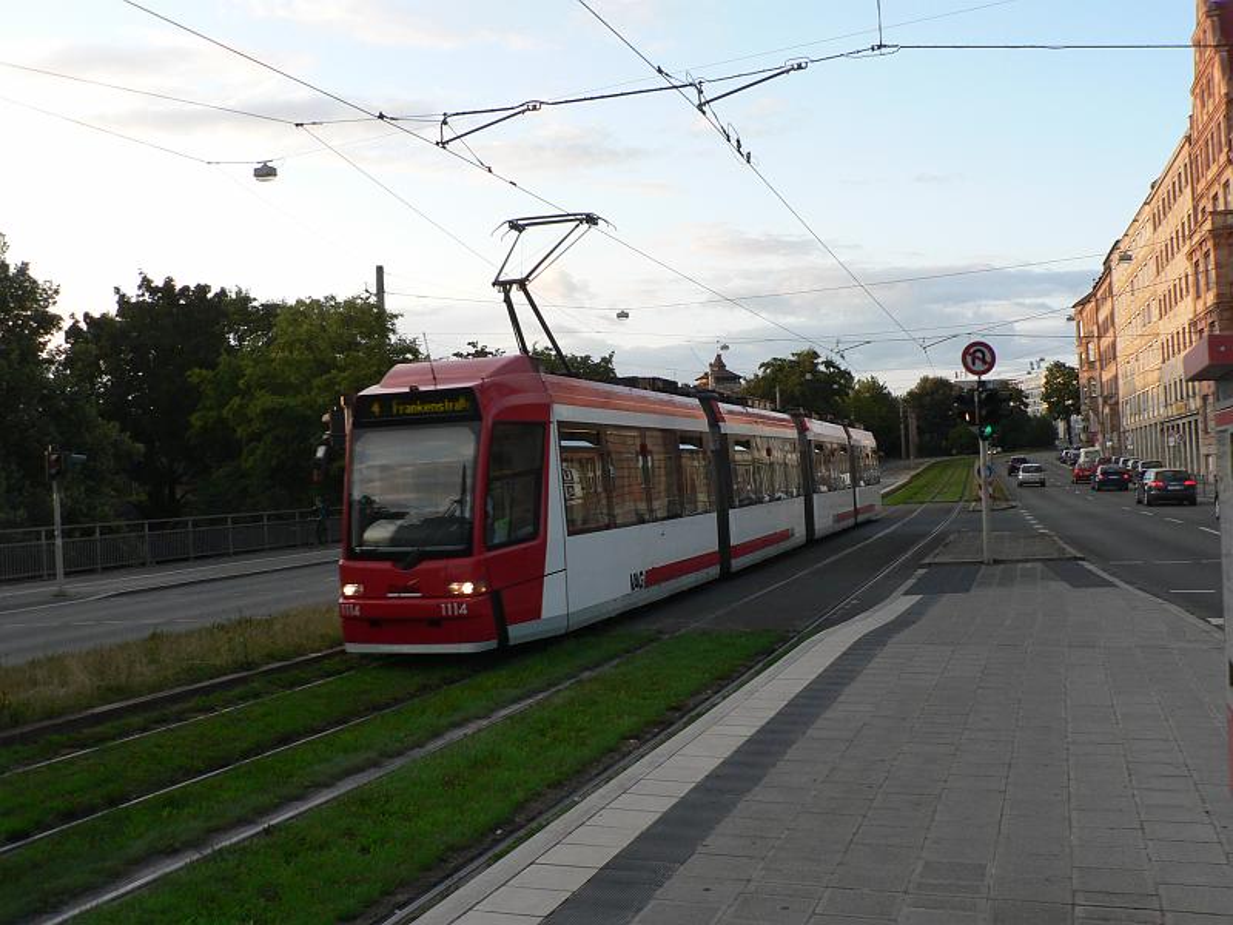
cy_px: 462
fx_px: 1282
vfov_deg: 39.7
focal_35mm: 36
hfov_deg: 51.4
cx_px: 616
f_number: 3.6
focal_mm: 6
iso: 80
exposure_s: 1/100
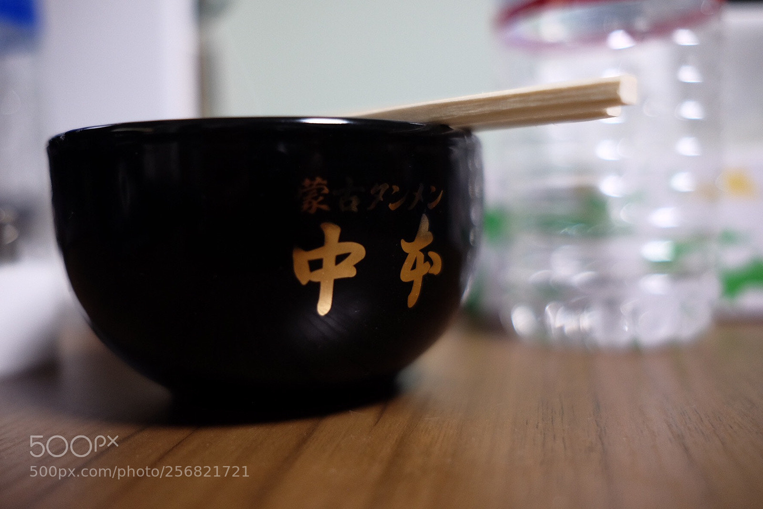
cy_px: 254
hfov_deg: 54.4
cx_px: 382
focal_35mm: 35
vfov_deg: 37.9
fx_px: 742
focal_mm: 23
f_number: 2
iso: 800
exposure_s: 1/60
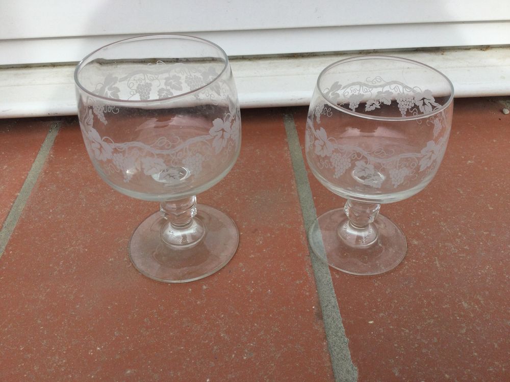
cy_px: 191
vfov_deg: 45.4
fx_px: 457
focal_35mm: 31
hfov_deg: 58.4
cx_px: 255
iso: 25
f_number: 2.4
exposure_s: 1/936
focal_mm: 3.3
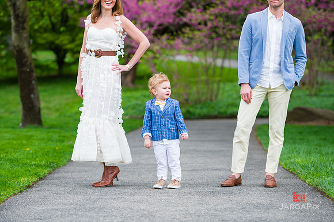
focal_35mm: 122
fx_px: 1131
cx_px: 167
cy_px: 111
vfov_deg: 11.2
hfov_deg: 16.8
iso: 200
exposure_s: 1/500
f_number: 3.5
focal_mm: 122
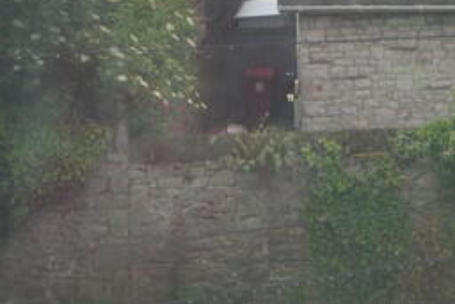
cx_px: 327
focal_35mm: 120
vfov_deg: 10.5
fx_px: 1517
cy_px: -301
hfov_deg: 17.0
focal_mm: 20
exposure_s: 1/160
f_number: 6.3
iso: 100
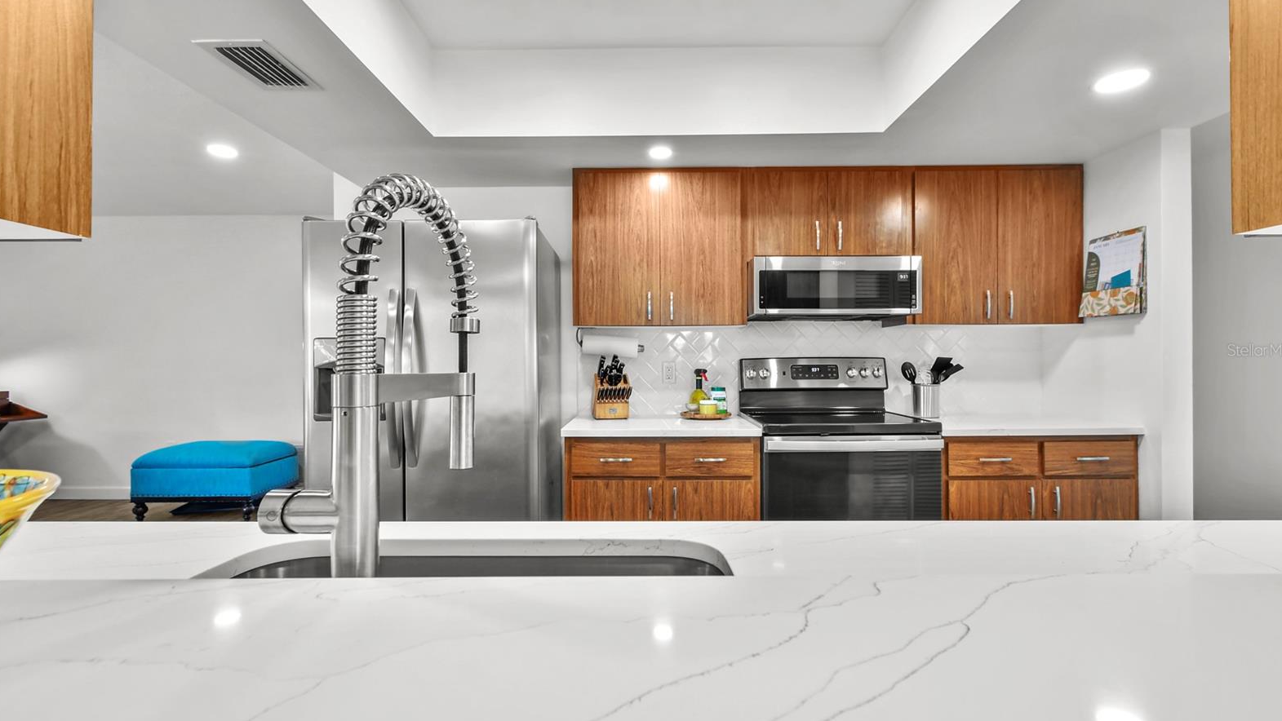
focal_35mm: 16
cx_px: 647
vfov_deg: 67.1
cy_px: 350
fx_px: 544
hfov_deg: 99.4
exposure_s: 1/1.25
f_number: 7.1
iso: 100
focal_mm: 10
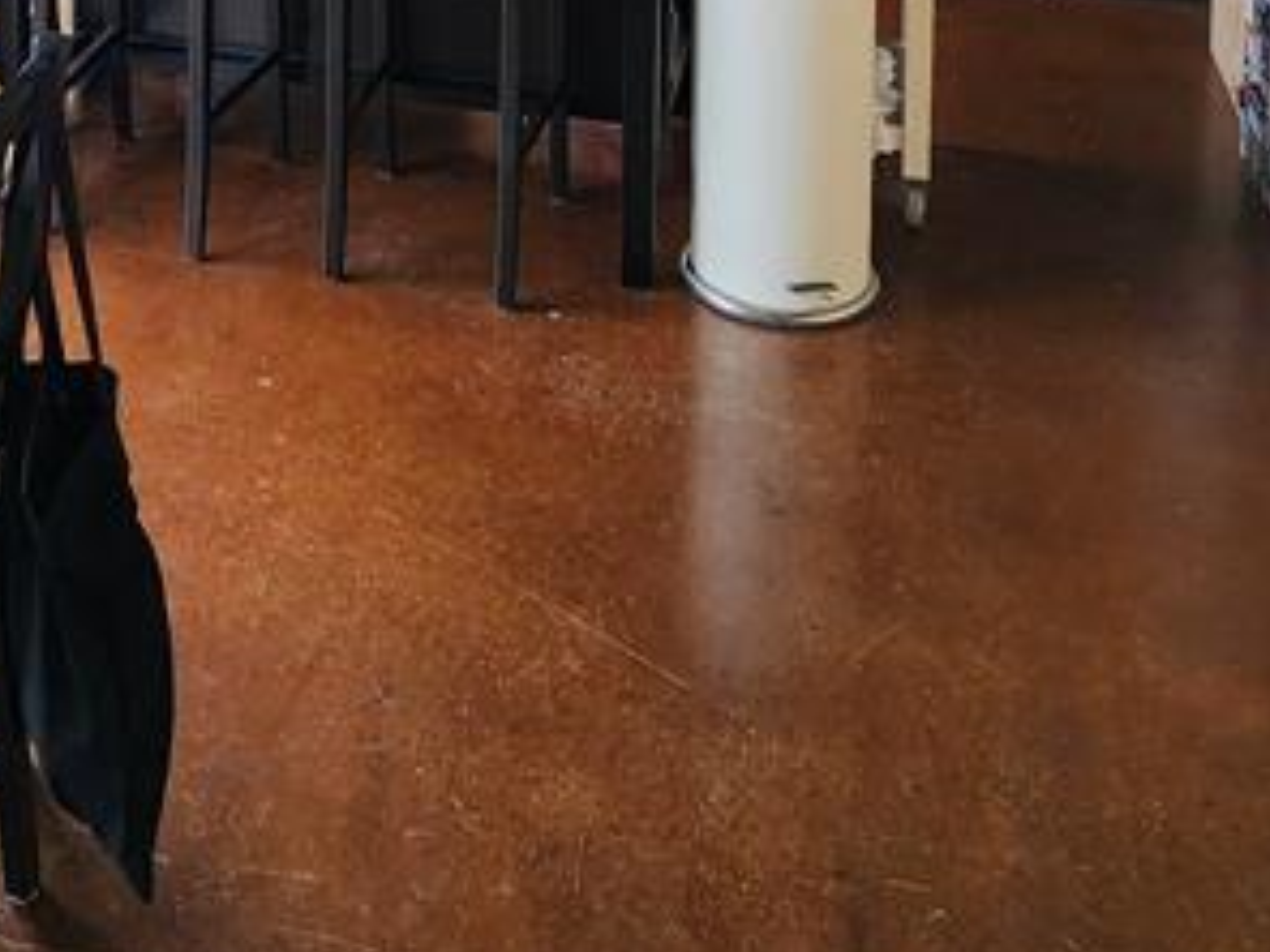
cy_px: -433
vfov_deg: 25.3
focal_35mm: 45
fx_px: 1651
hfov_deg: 40.6
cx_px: 279
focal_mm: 2.2
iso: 64
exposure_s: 1/60
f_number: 2.2
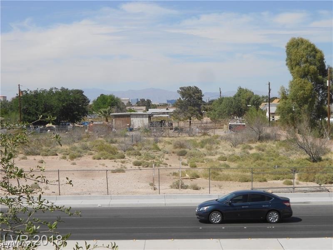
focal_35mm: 76
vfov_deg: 19.4
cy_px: 125
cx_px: 166
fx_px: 731
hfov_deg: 25.7
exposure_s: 1/640
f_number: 5.8
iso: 80
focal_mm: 13.5
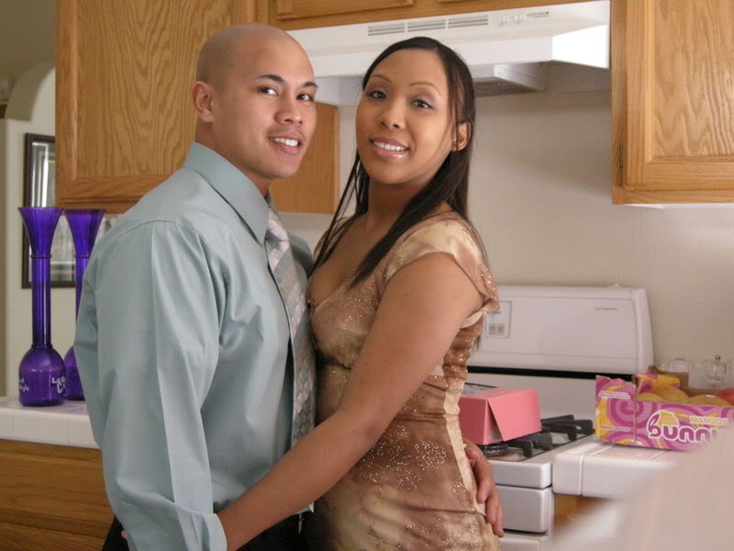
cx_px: 367
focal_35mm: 62
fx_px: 1315
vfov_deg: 23.7
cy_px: 276
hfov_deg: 31.2
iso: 400
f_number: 3.5
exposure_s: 1/34
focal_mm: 12.9
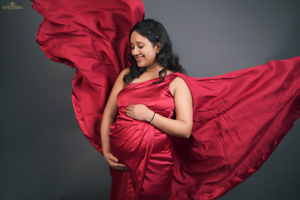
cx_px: 150
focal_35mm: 35
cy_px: 100
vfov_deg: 37.9
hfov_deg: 54.4
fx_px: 292
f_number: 1.4
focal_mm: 35
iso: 250
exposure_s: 1/500
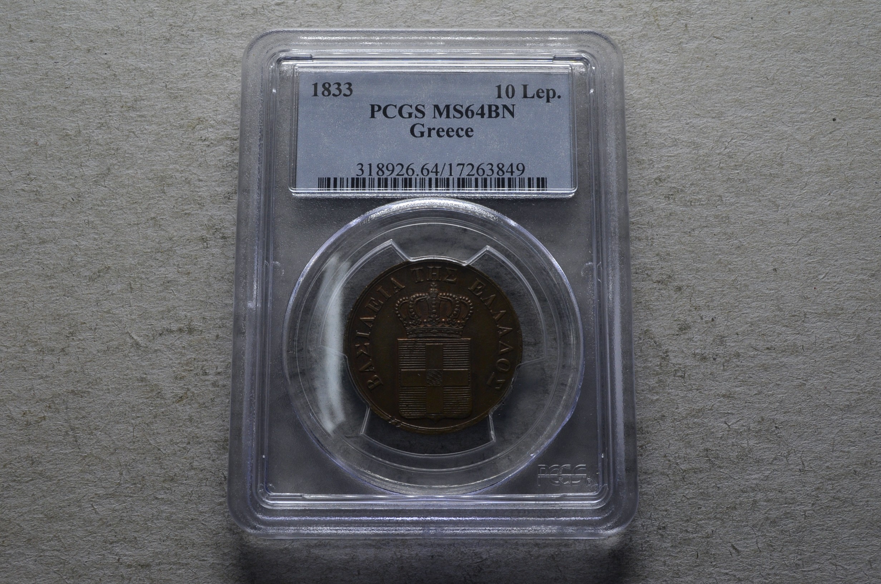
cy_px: 292
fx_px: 1172
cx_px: 440
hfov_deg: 41.2
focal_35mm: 48
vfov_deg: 28.0
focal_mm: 32
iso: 400
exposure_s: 1/250
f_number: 14
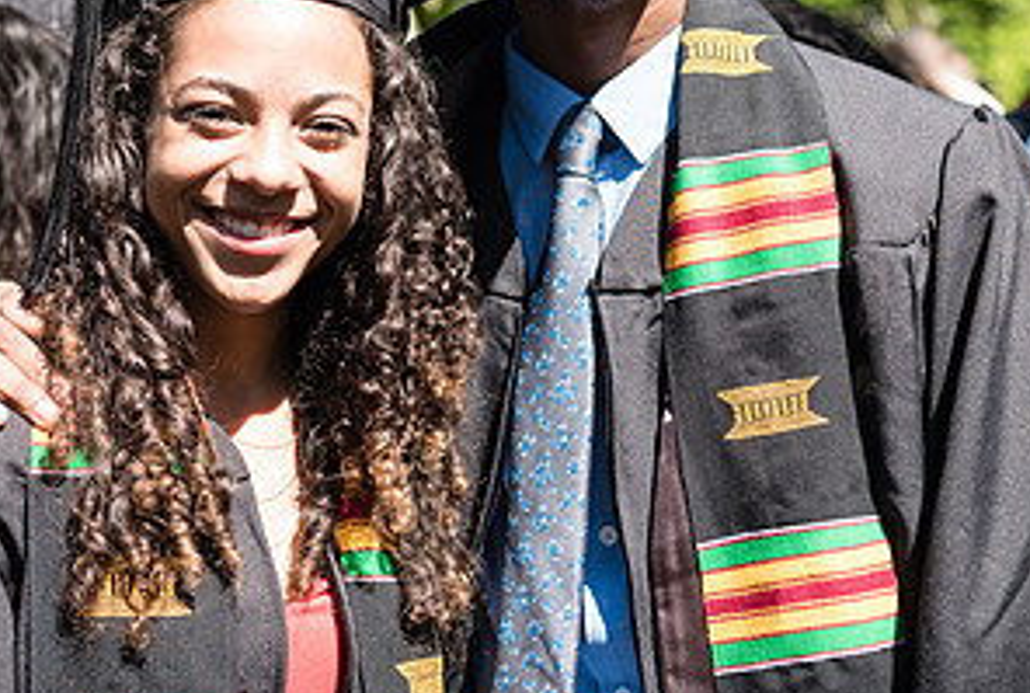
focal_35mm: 75
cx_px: 397
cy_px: 227
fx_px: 2151
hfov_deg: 26.9
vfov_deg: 18.2
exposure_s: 1/640
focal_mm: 35
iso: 100
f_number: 3.5
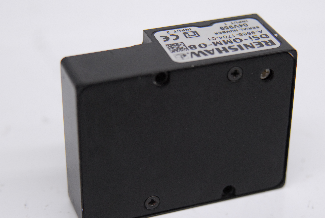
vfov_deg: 13.2
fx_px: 940
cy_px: 123
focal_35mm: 104
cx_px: 179
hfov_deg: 19.6
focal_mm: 52
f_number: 3.8
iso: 800
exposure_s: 1/160
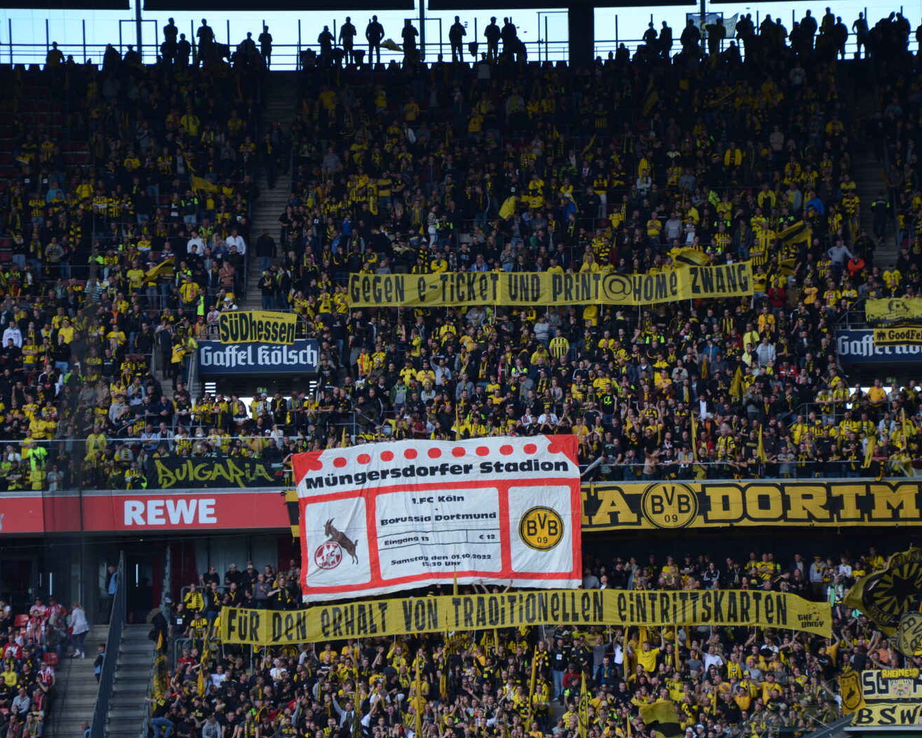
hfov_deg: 10.8
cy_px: 369
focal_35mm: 179
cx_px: 509
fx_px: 4873
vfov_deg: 8.7
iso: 400
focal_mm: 105
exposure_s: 1/400
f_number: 5.6
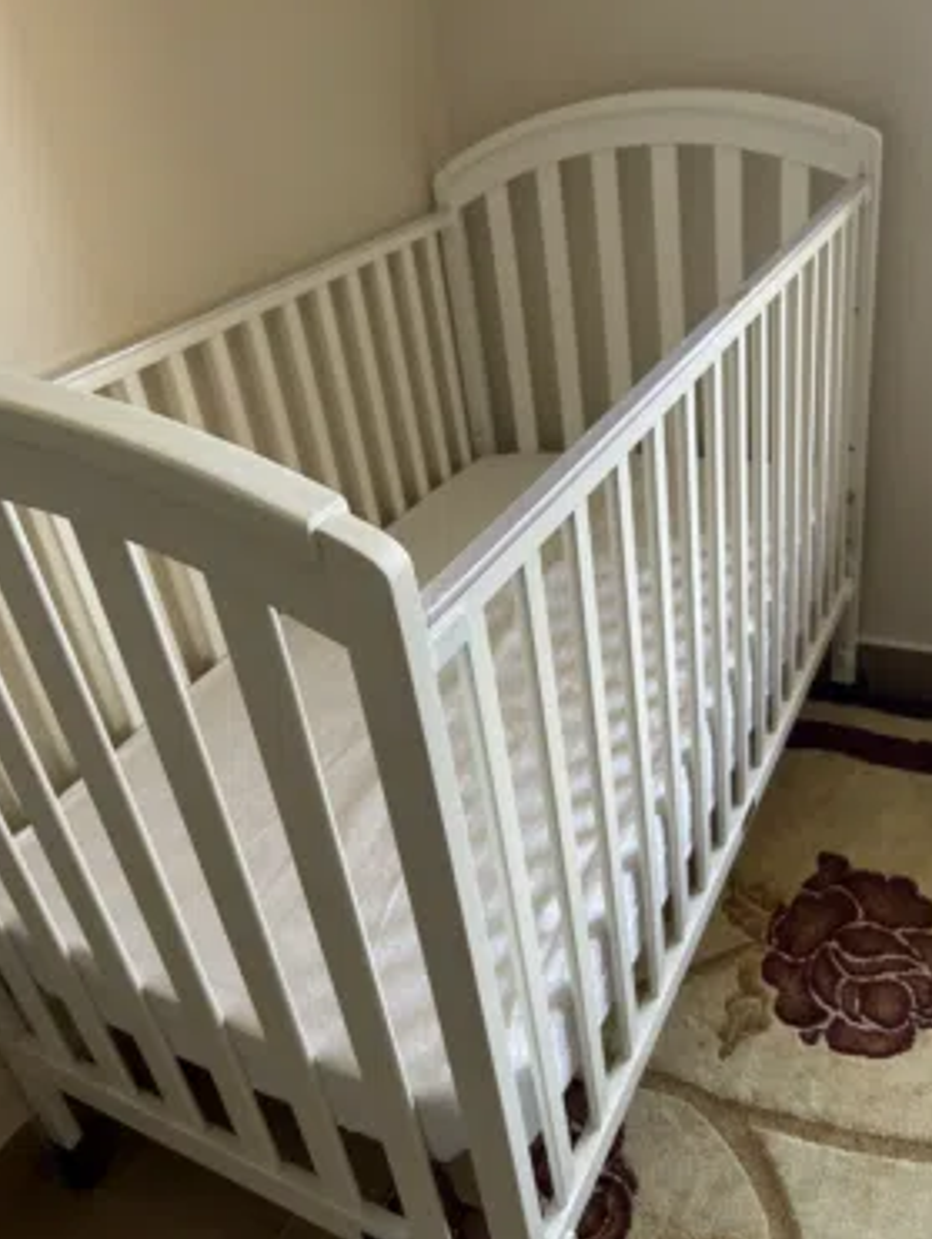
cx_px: 461
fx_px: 1003
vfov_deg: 63.4
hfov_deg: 49.8
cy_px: 628
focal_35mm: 28
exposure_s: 1/61
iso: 125
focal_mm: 5.7
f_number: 1.5
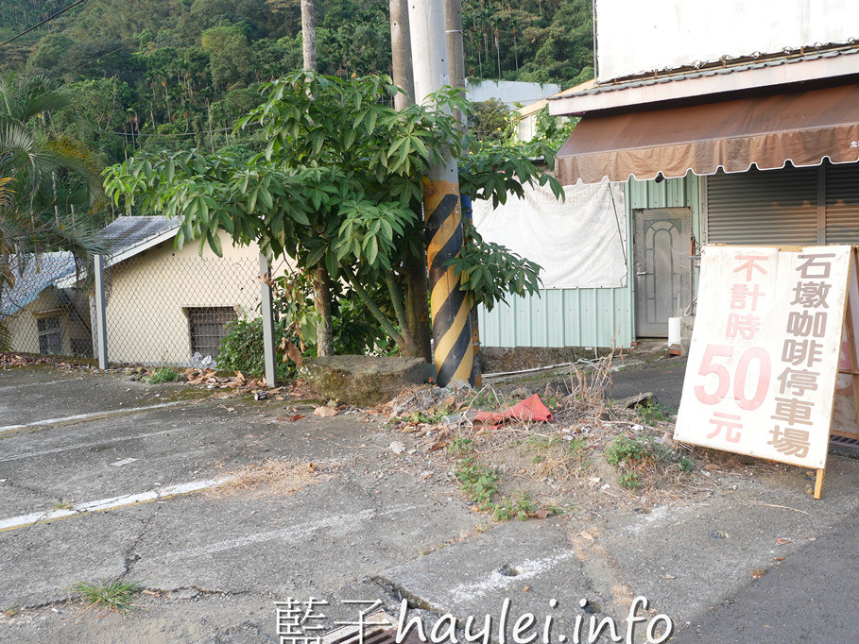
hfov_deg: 55.3
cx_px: 459
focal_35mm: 33
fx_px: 819
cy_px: 314
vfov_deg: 43.0
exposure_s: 1/250
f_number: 2.8
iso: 200
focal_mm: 15
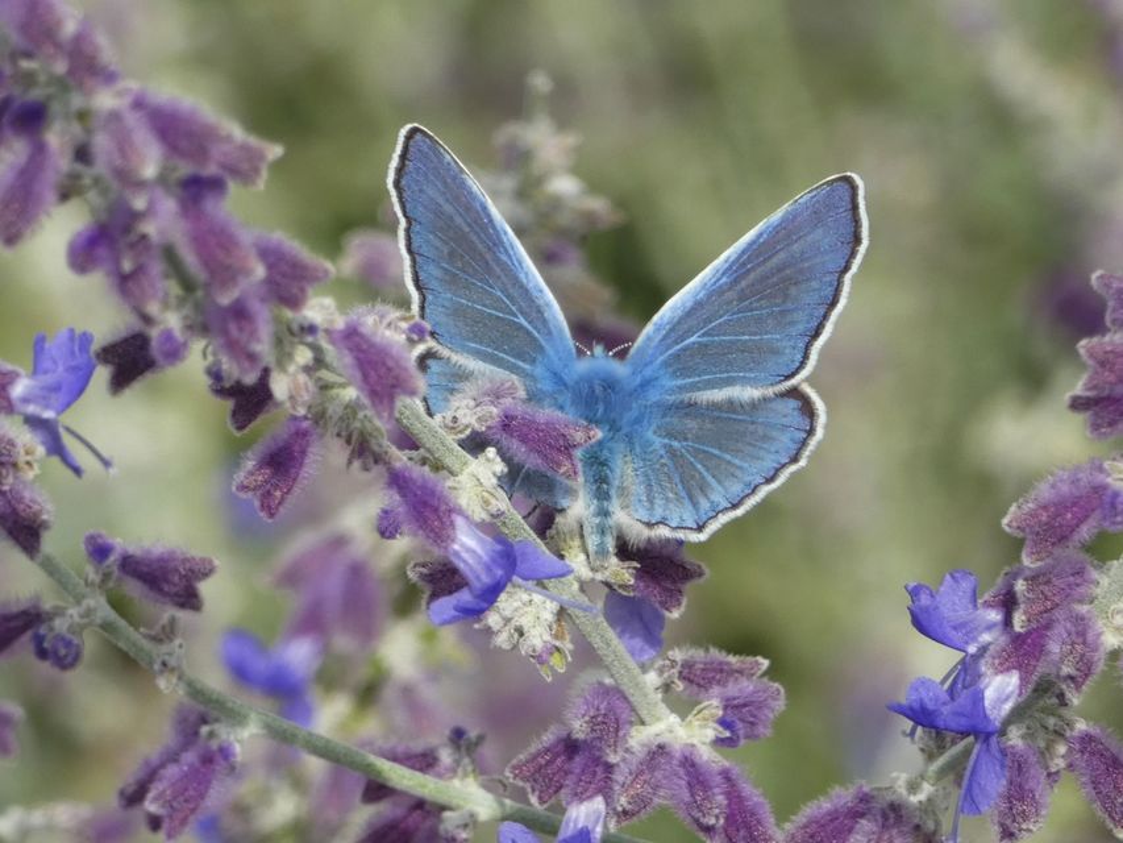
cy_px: 422
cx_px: 562
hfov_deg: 6.4
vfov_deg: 4.8
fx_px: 10026
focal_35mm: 309
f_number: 5.6
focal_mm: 55.4
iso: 80
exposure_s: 1/160
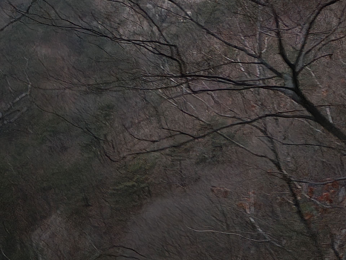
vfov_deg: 30.0
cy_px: 79
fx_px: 480
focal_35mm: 48
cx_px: 271
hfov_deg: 38.3
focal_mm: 5.4
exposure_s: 1/10
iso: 800
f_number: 1.8
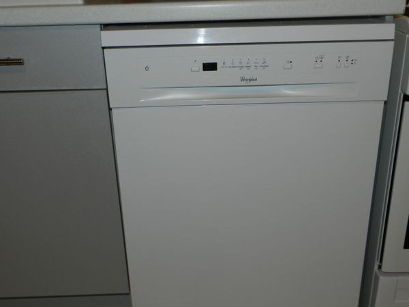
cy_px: 154
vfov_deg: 37.7
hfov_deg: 49.0
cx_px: 204
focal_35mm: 38
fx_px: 449
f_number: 4
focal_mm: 6.7
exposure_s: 1/30
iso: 200
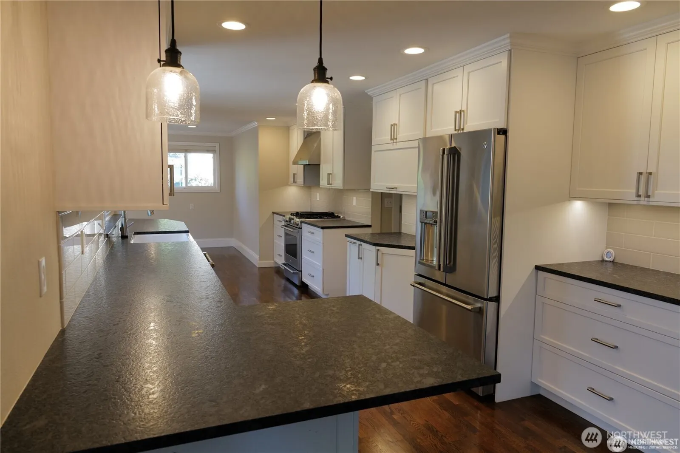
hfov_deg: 73.8
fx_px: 453
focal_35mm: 24
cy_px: 226
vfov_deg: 53.1
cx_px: 340
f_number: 7.1
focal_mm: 24
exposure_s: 1/50
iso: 500
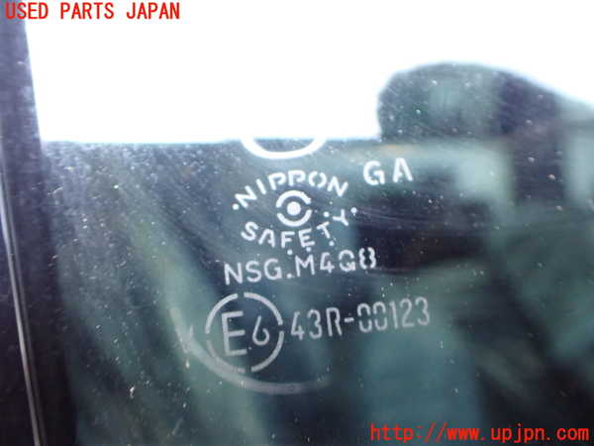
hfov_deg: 60.0
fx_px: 515
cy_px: 223
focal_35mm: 30
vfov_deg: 46.8
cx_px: 297
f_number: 2.3
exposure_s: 1/125
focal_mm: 5.4
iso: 800
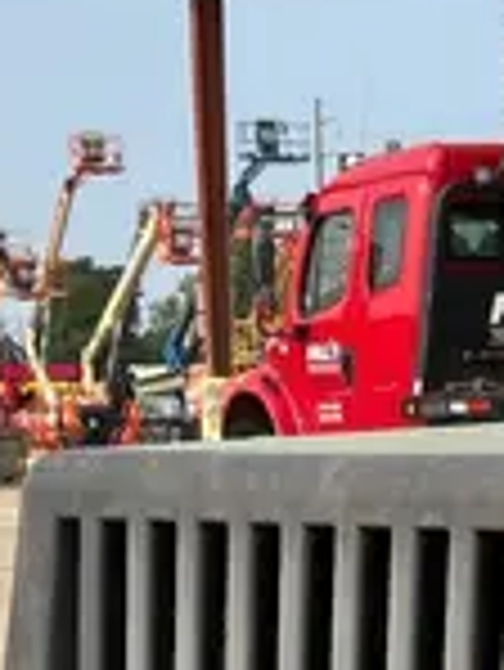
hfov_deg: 11.5
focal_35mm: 128
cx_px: 531
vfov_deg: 14.2
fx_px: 2481
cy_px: 1077
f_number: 1.5
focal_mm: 5.7
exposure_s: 1/3165
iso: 50
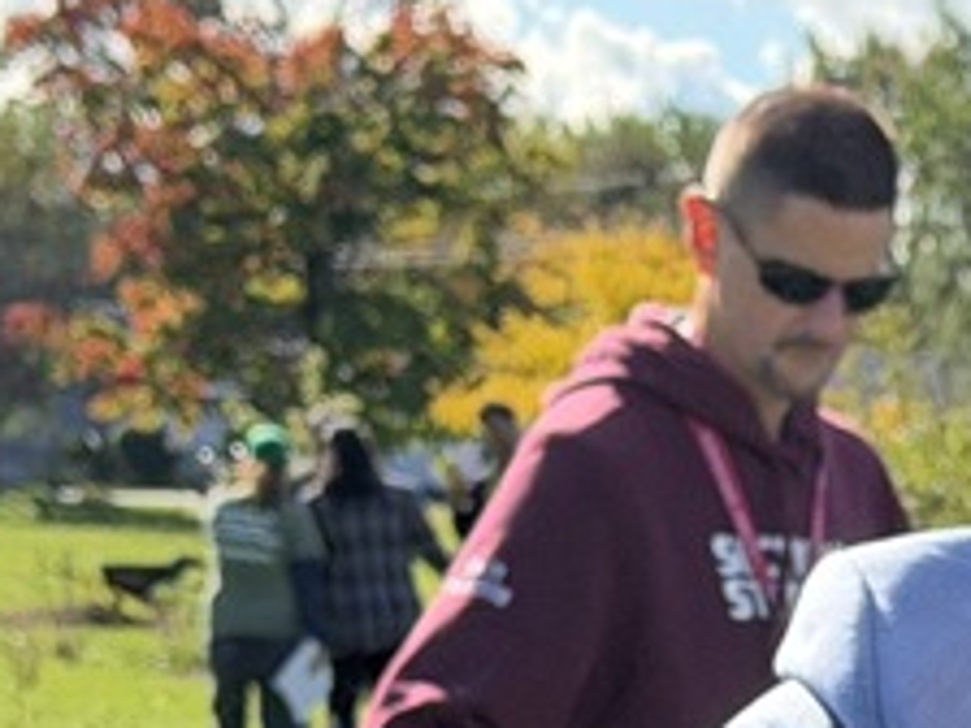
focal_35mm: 219
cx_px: 1279
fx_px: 6143
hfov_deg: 8.9
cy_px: 1374
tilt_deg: -7.9
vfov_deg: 6.6
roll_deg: -0.6
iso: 100
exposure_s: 1/2494
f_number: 1.78
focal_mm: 6.76
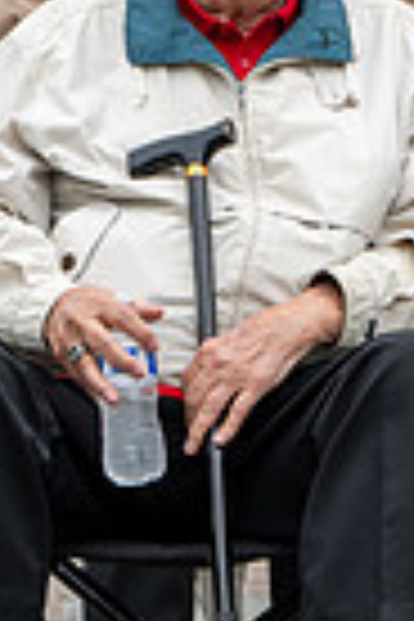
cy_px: 112
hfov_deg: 2.8
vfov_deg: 4.2
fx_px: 8435
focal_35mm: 489
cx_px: 209
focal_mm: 150
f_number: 6.3
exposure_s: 1/100
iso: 140
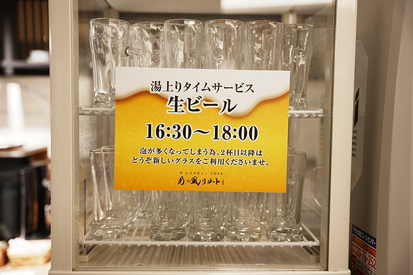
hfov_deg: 50.5
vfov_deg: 34.9
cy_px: 138
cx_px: 206
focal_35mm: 38
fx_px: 438
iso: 250
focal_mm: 38.2
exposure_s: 1/20
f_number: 2.8
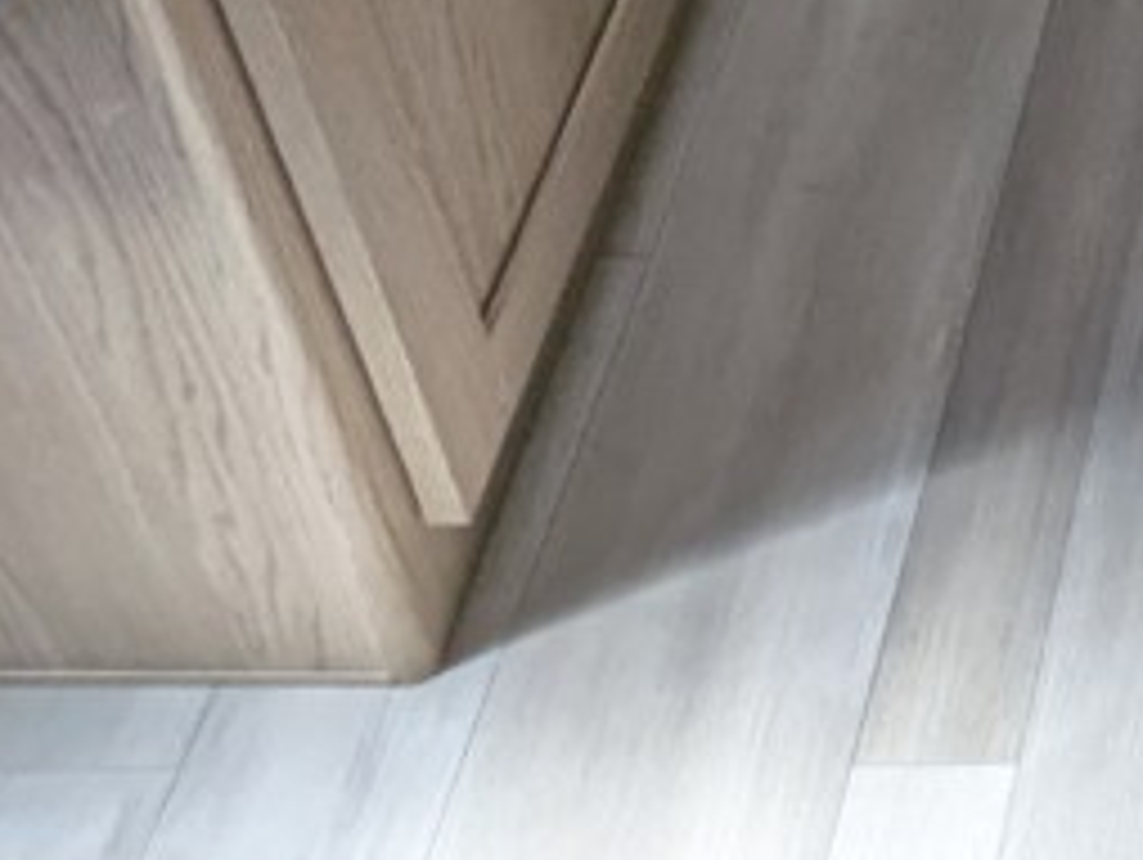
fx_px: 2908
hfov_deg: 18.9
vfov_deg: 13.4
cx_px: 1834
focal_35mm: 88
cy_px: -1058
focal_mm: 2.35
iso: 59
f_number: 2.2
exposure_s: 1/208
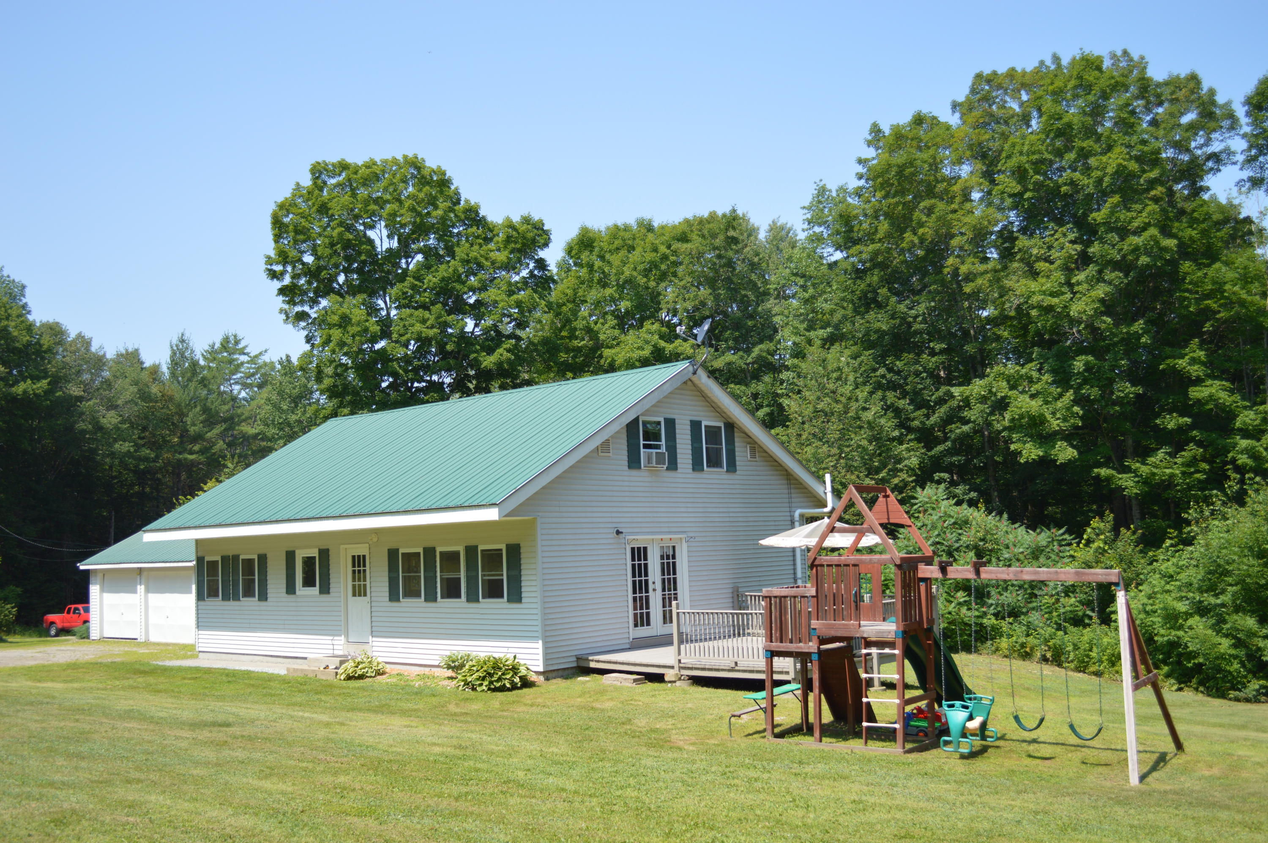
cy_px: 422
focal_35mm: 33
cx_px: 634
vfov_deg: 39.9
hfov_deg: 57.3
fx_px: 1161
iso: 100
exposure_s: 1/500
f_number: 4
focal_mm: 22
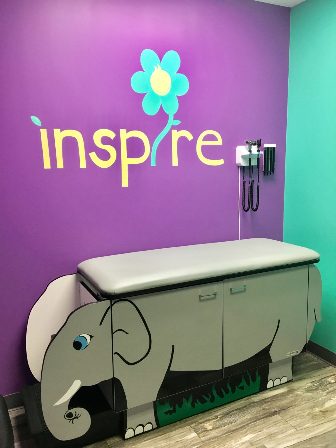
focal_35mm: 29
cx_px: 168
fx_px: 375
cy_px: 224
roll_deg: +1.2
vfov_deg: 61.7
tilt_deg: -8.0
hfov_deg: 48.2
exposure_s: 1/30
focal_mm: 4.15
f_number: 2.2
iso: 100
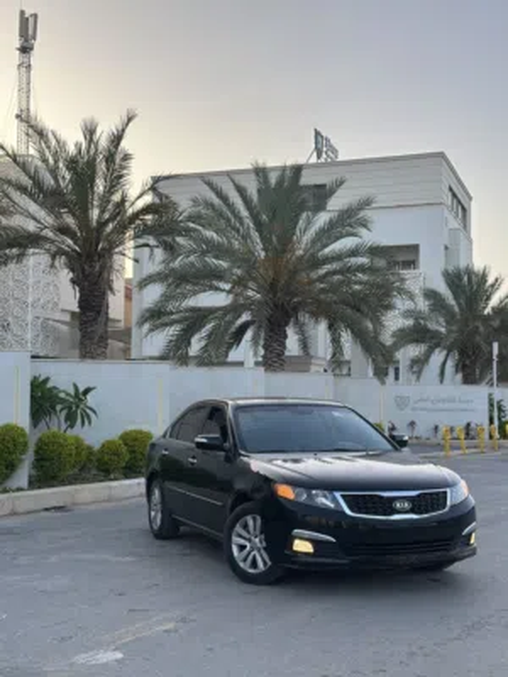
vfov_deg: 39.7
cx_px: 254
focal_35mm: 48
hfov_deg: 30.3
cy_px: 338
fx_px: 939
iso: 80
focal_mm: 6.86
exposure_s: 1/1062
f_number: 1.78
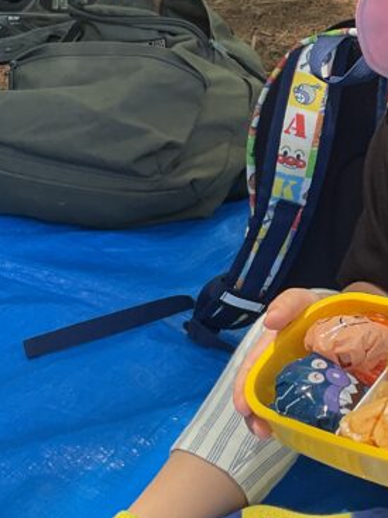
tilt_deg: -25.8
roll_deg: +4.6
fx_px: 1211
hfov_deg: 17.8
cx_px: 372
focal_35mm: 81
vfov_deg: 24.0
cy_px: 185
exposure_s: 1/157
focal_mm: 3
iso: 16
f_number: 1.8
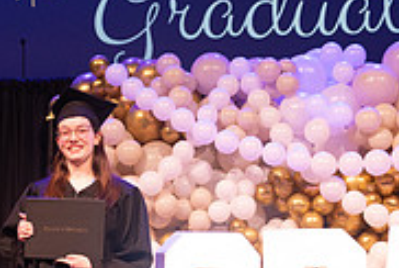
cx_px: 72
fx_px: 1343
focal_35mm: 121
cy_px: 203
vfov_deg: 11.3
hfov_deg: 16.8
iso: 1600
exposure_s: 1/200
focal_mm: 38
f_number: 4
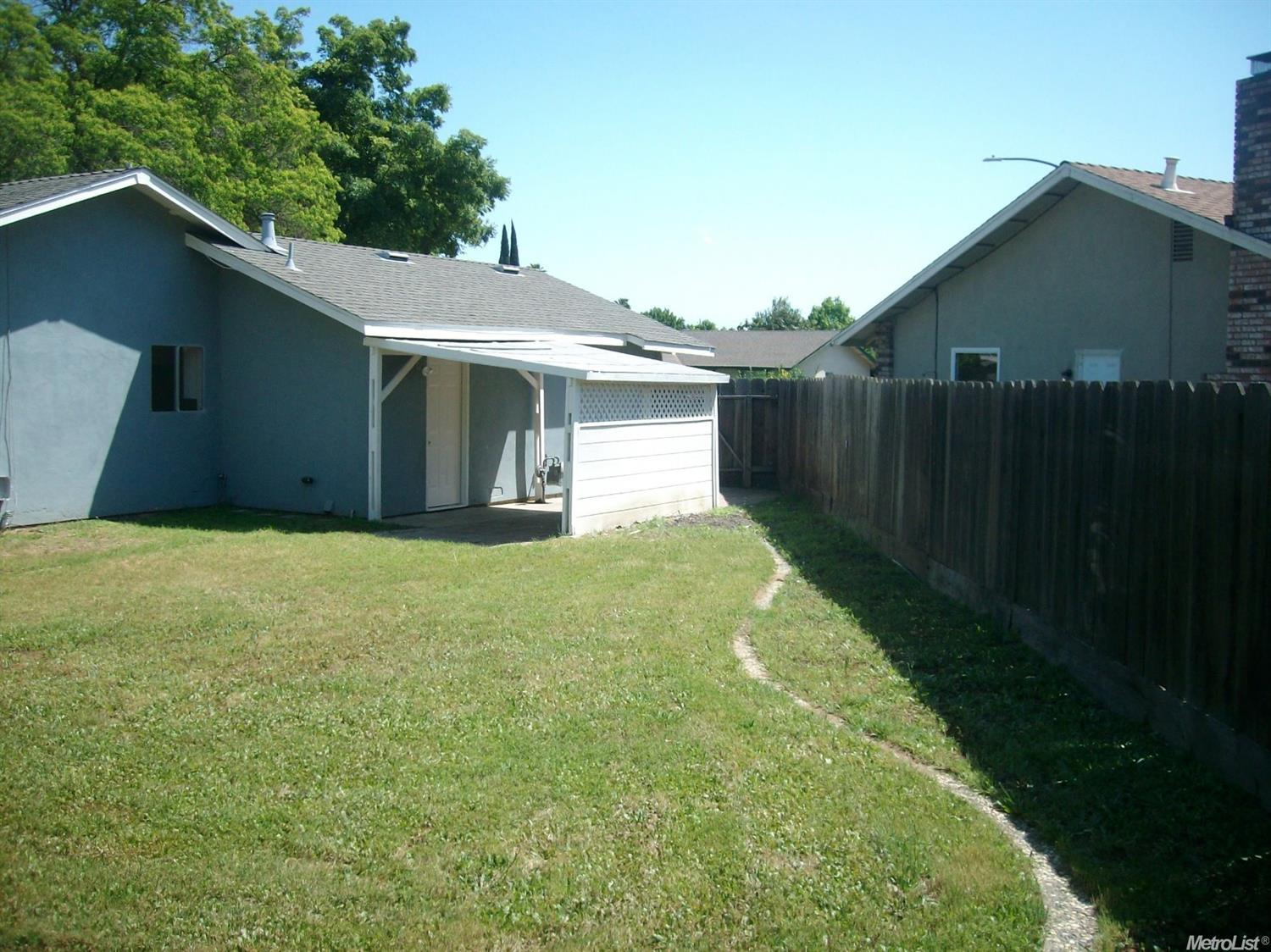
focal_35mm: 35
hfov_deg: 52.6
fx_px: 1285
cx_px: 636
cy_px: 476
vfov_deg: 40.7
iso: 80
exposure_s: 1/164
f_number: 7.2
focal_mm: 5.8
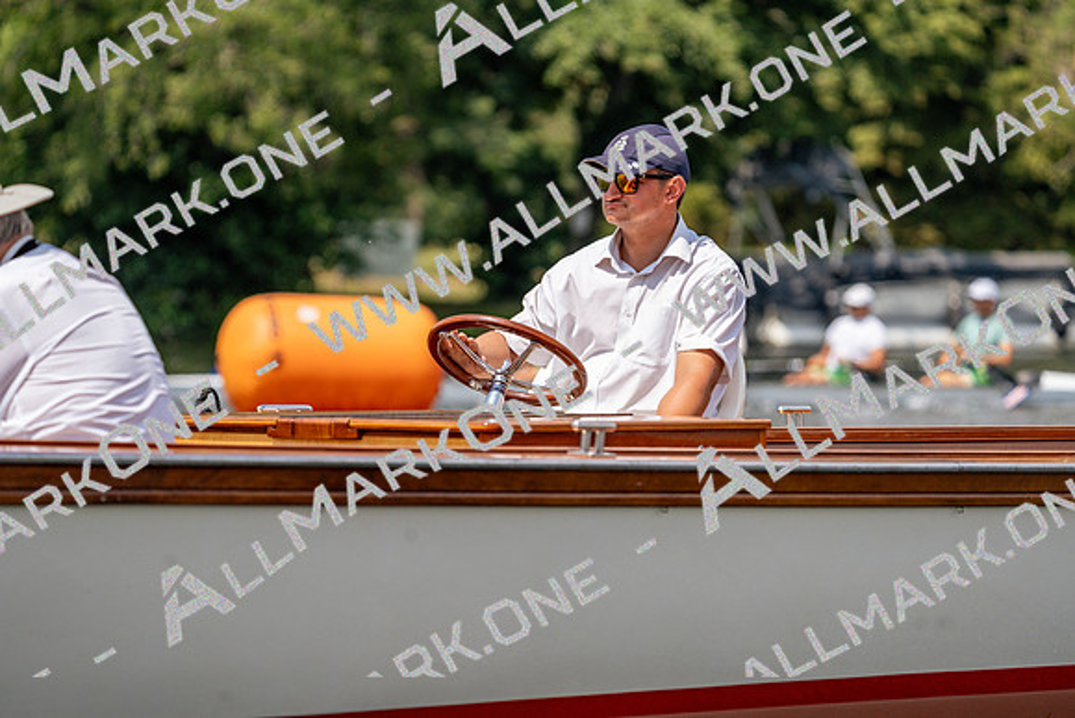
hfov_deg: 7.1
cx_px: 538
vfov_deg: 4.7
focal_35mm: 291
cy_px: 359
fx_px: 8691
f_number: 5.6
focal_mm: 291
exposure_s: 1/1600
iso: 200
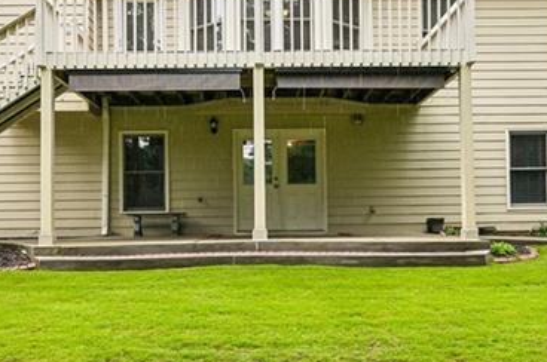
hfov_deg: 49.6
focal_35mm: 39
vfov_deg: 33.9
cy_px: 128
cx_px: 278
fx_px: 592
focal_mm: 14
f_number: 8
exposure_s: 1/125
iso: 100
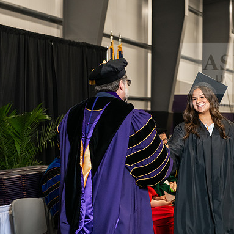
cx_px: 162
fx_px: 688
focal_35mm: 90
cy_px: 117
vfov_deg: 19.3
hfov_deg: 19.2
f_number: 5
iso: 2500
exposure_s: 1/200
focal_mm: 70
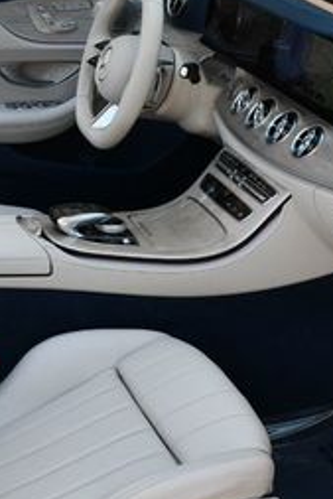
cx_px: 47
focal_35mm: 91
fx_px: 1261
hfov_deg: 14.9
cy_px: 282
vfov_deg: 22.4
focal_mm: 18
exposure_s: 1/250
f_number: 5.6
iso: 250
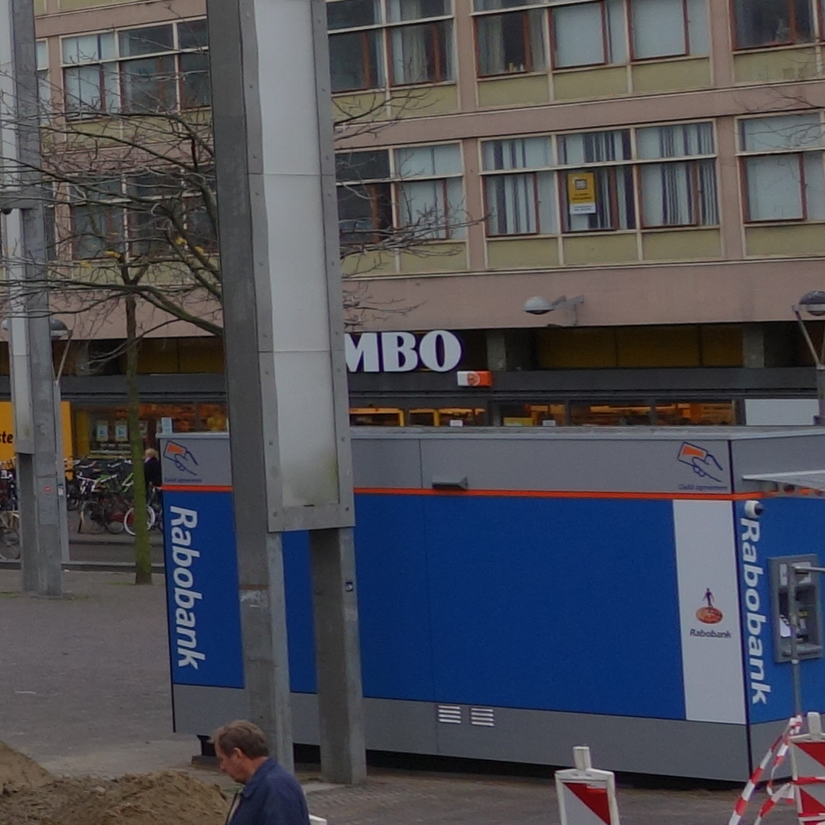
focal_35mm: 121
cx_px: -1228
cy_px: 130
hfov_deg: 11.6
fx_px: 3263
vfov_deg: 14.3
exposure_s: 1/100
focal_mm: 10.4
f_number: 5
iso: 125
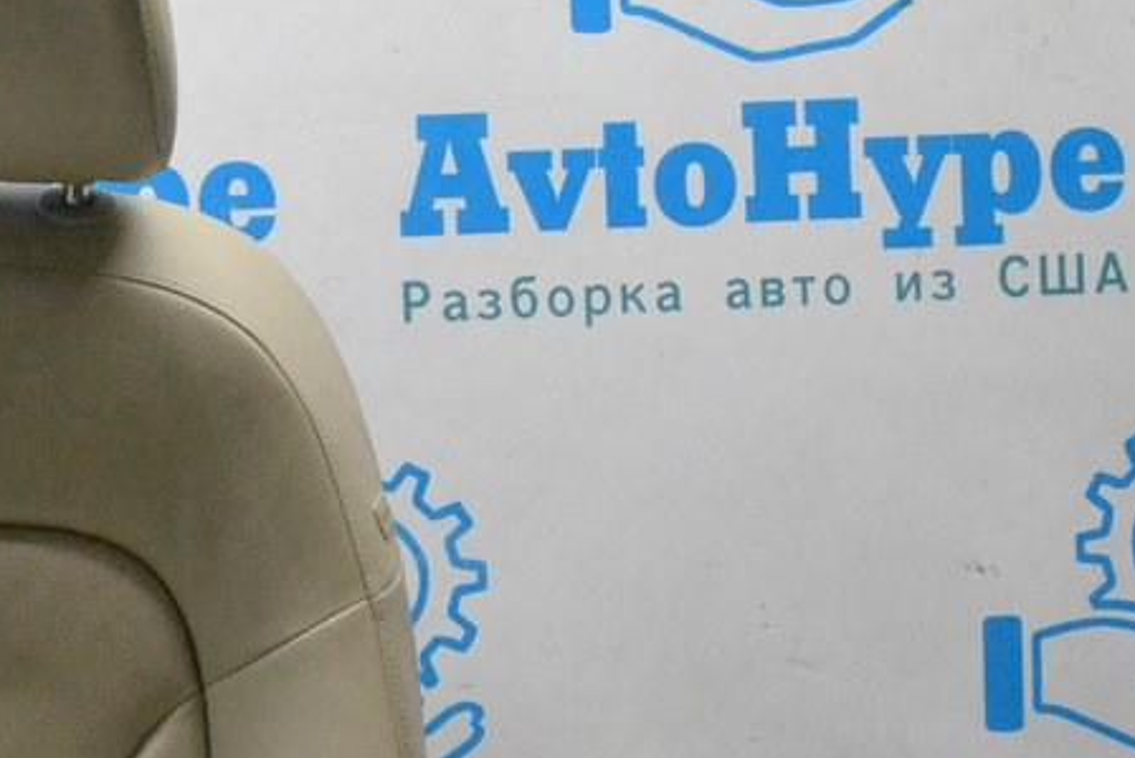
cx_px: 56
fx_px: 3027
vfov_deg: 14.2
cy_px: 615
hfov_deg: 20.7
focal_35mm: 96
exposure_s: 1/100
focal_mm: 28
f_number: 13
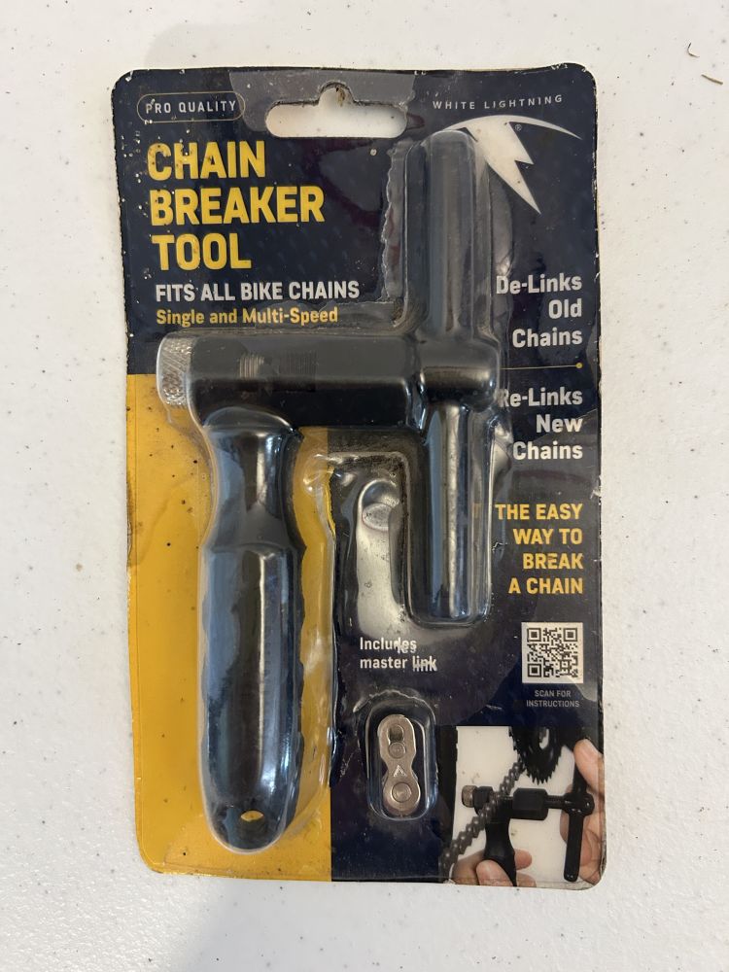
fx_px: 730
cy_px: 486
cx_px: 364
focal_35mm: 26
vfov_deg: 67.3
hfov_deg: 53.1
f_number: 1.5
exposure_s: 1/60
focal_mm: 5.7
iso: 400
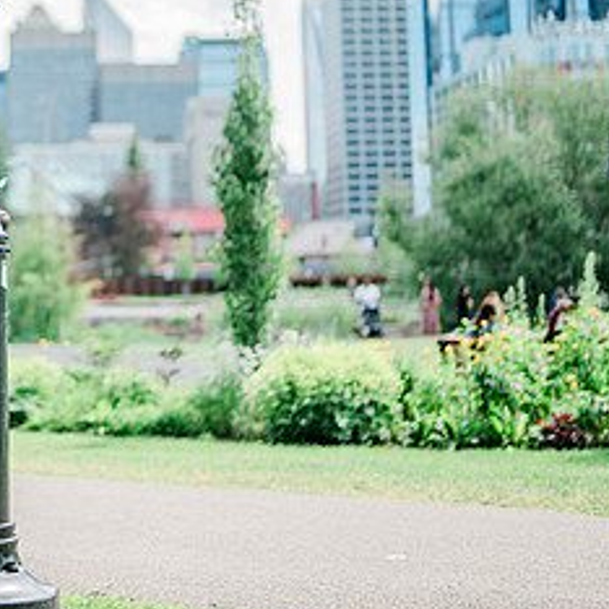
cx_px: -76
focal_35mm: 79
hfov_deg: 20.8
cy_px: 86
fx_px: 1572
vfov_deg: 21.5
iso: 125
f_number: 1.2
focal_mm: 35
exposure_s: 1/3200
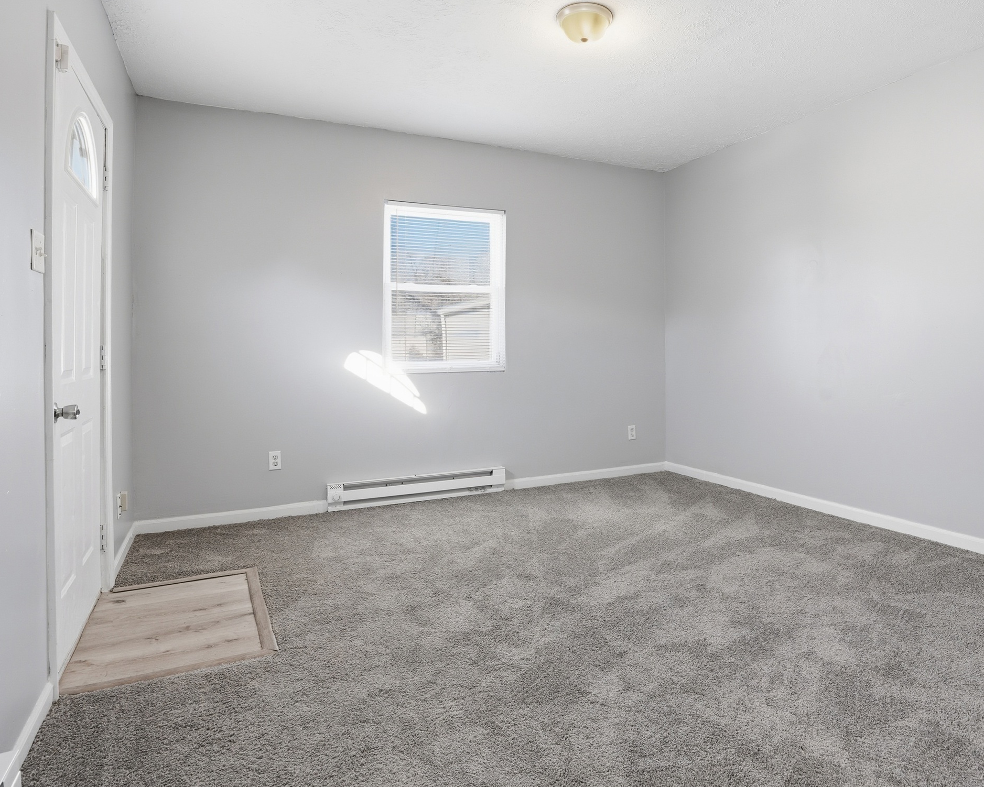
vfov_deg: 68.0
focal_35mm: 20
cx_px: 566
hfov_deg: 79.8
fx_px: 583
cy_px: 359
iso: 250
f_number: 9
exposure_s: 1/25
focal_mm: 16
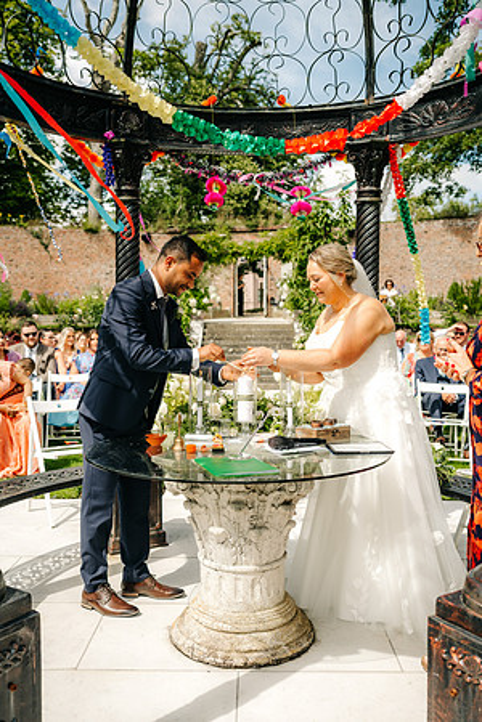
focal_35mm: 35
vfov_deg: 54.4
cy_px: 361
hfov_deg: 37.9
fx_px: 703
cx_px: 241
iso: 100
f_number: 3.5
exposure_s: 1/1250
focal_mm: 35
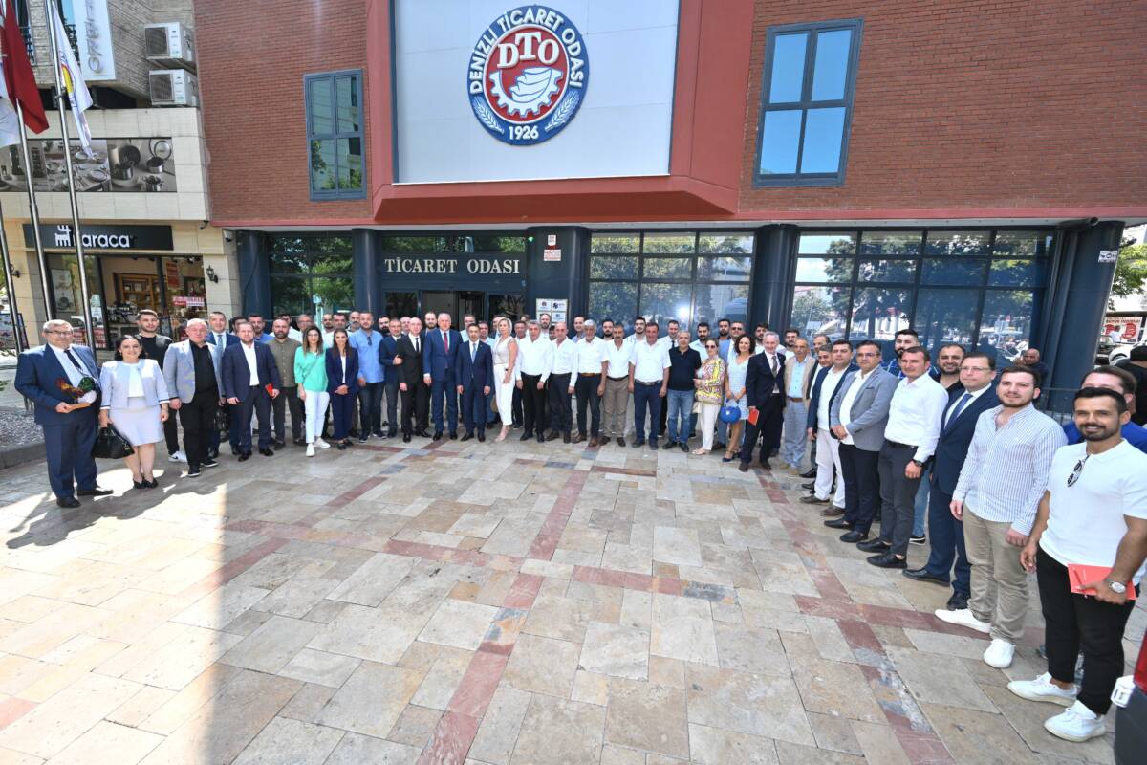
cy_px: 382
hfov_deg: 104.3
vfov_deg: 81.2
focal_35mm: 14
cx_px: 574
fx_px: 446
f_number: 6.3
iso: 100
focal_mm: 14
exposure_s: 1/125
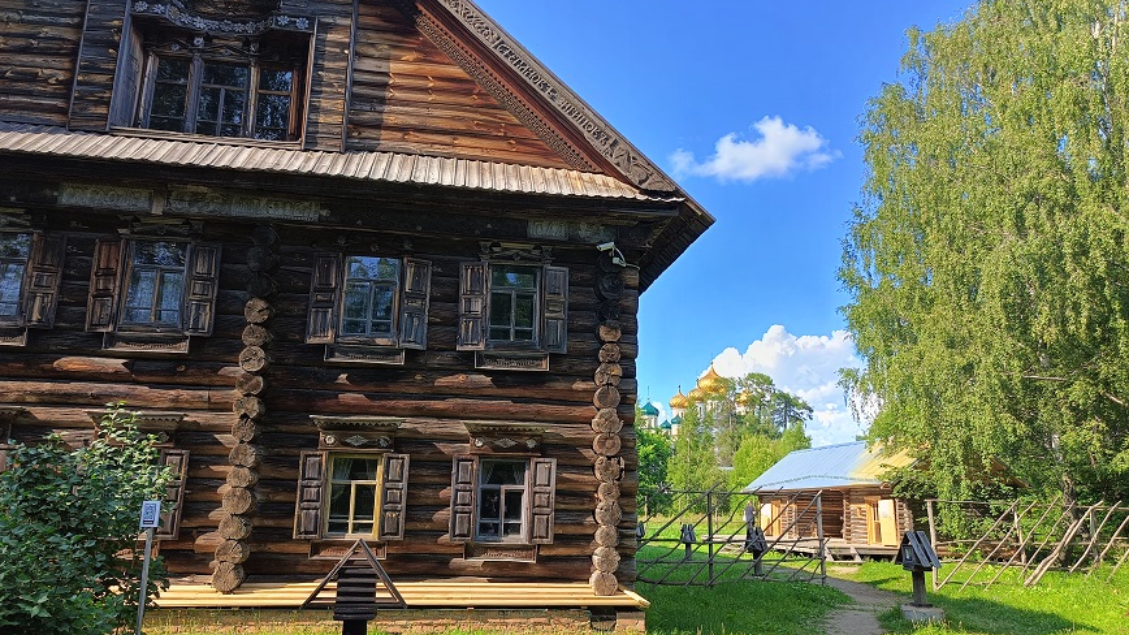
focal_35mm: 26
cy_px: 318
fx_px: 778
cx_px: 566
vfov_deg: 44.4
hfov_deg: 71.9
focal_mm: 6.06
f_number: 1.69
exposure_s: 1/228
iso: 50
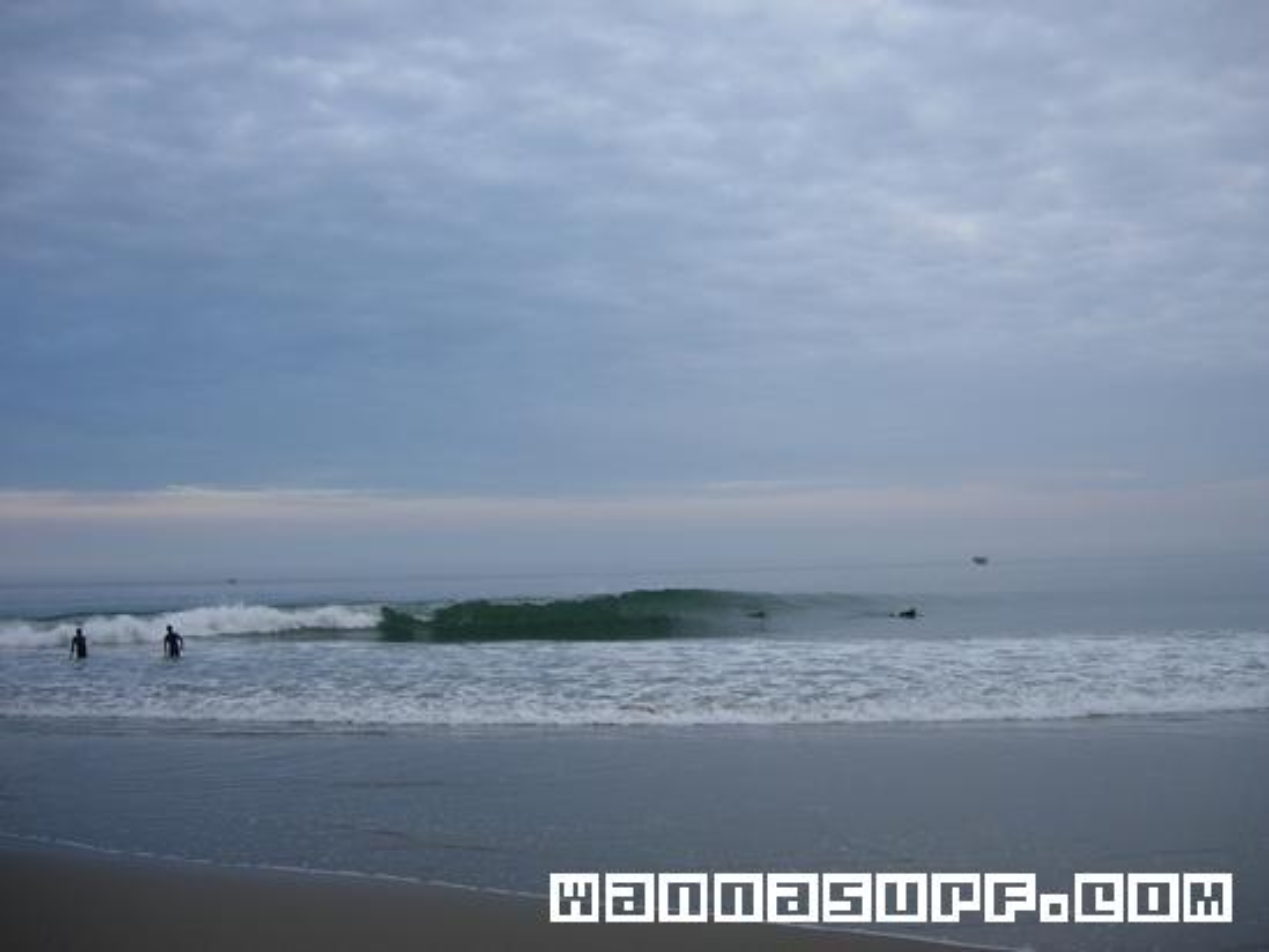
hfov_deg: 49.0
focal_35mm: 38
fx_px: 1393
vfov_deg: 37.7
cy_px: 476
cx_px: 634
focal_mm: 7.8
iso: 64
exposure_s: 1/186
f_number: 2.8
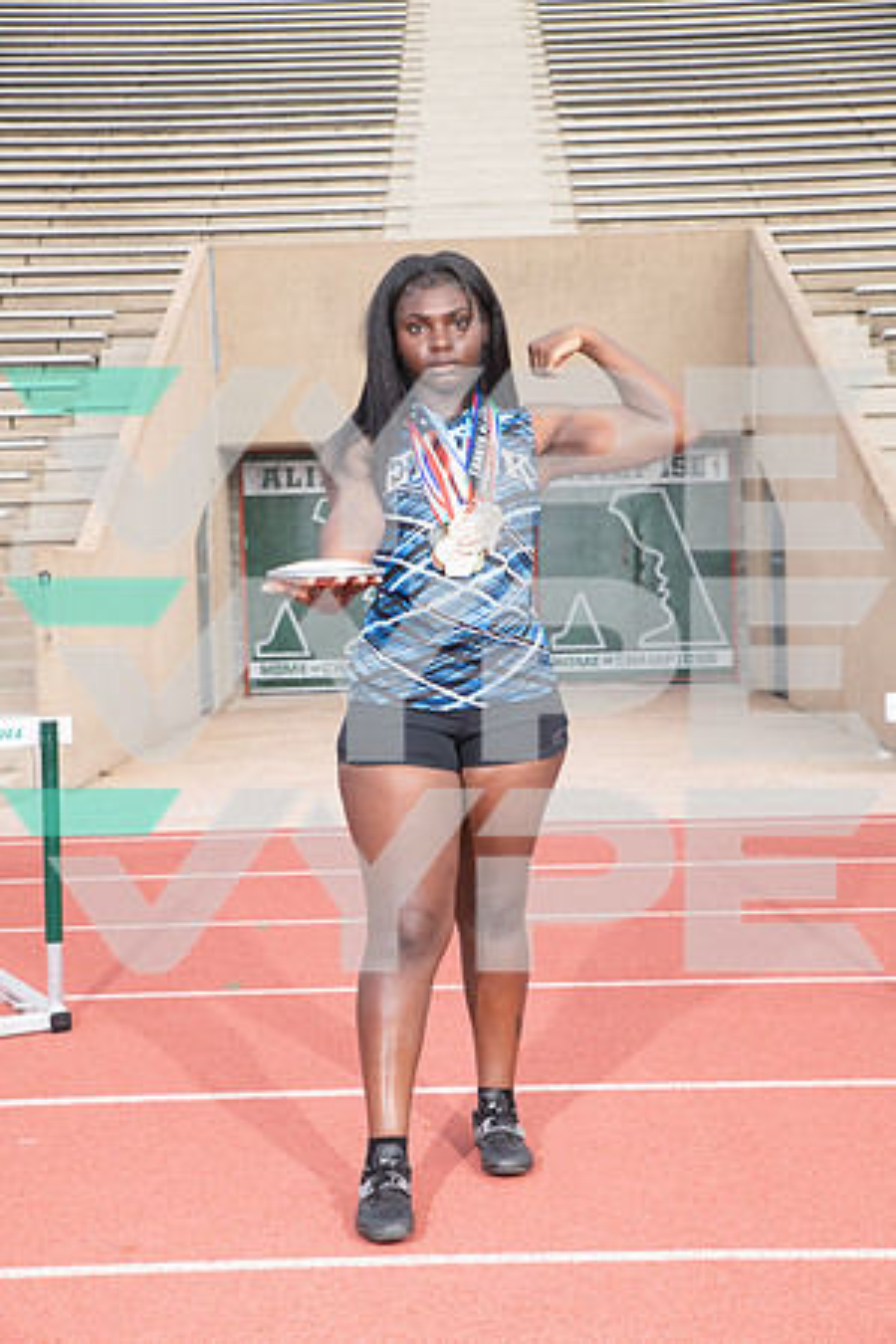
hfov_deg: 24.2
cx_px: 448
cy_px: 672
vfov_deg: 35.6
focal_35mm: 56
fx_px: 2091
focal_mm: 56
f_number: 8
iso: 250
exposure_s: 1/250
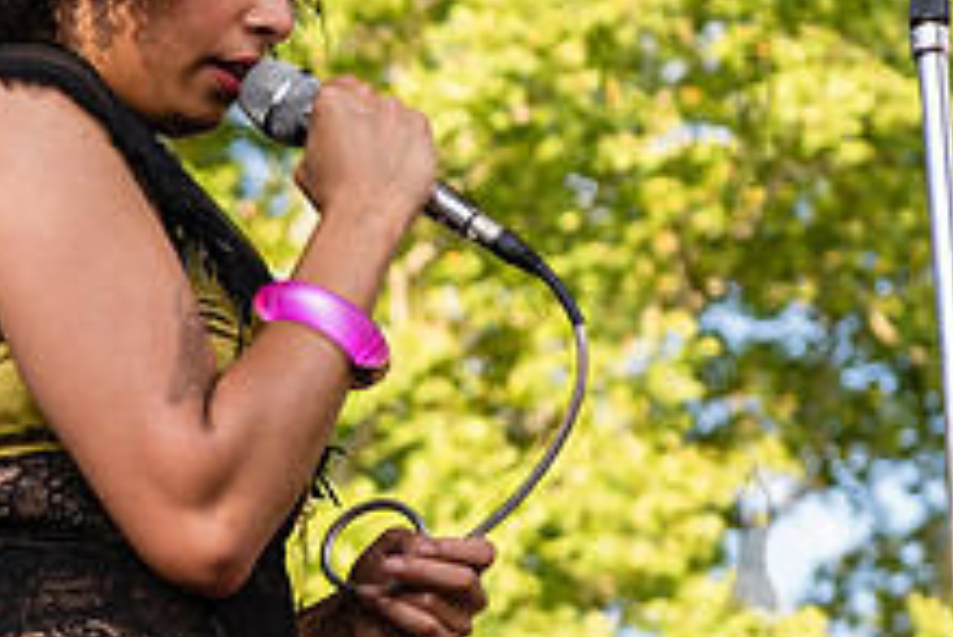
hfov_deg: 10.2
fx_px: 5298
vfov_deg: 6.9
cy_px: 327
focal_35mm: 200
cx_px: 191
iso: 400
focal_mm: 70
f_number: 4.5
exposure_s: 1/400
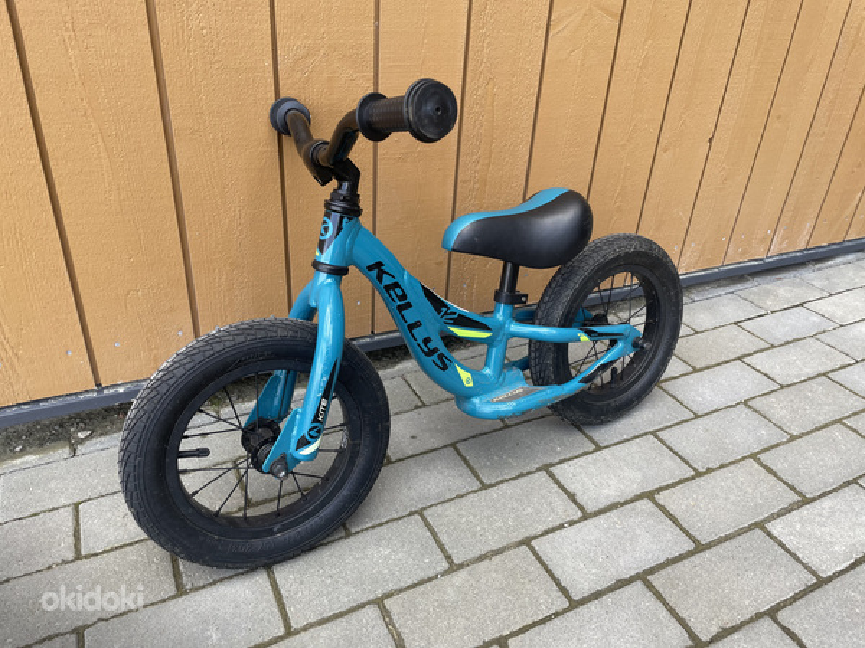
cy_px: 324
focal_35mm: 26
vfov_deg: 53.1
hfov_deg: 67.3
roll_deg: -3.3
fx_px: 650
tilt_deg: -30.0
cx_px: 432
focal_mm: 4.2
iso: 32
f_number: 1.6
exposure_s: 1/203
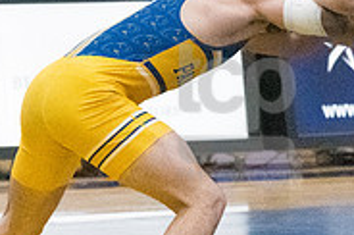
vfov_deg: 2.8
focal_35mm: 496
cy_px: 112
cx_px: 237
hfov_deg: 4.2
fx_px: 4869
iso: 8000
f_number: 4.5
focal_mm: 105
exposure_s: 1/1000
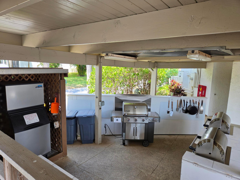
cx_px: 120
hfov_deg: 73.9
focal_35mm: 23
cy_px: 90
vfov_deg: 58.9
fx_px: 159
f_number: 1.8
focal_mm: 5.4
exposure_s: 1/671
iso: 80
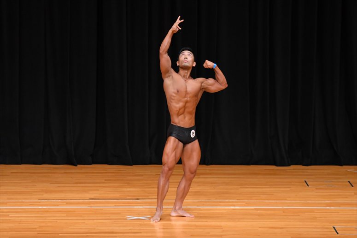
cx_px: 178
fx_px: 2379
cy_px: 119
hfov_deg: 8.6
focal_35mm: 240
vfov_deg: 5.7
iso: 3200
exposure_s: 1/400
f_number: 5.6
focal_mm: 160
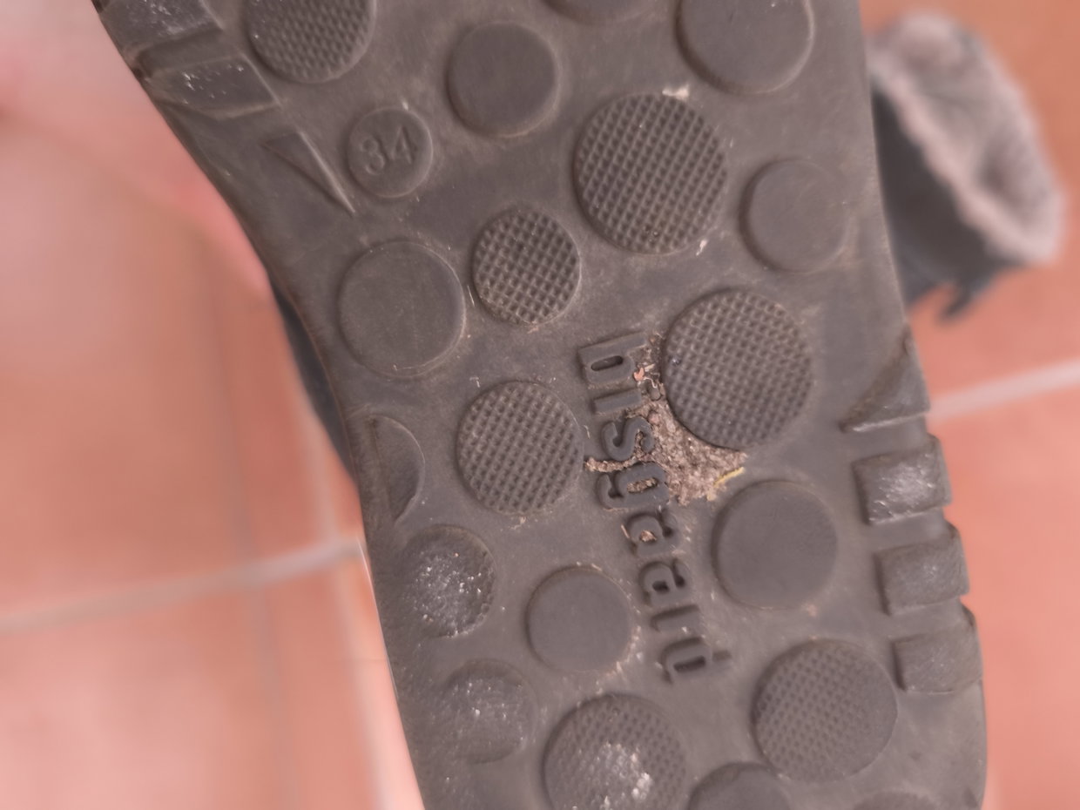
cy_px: 405
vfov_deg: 58.9
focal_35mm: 23
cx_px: 540
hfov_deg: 73.9
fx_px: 718
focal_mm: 6.57
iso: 1250
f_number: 1.6
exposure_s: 1/25
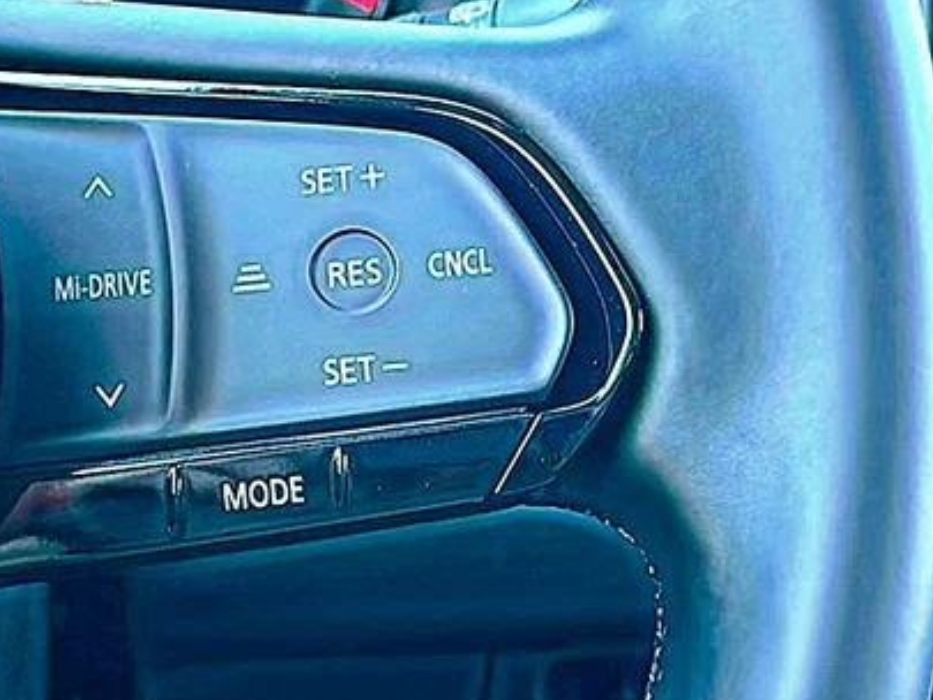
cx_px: 355
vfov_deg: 17.8
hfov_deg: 23.5
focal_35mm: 83
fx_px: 2238
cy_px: 289
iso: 64
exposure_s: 1/61
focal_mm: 6.86
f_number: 1.78
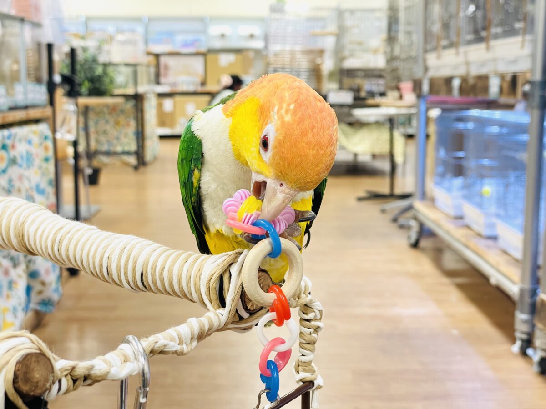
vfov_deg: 28.0
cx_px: 273
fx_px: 820
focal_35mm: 52
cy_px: 204
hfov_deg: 36.8
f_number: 2
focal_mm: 6
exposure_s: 1/116
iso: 160
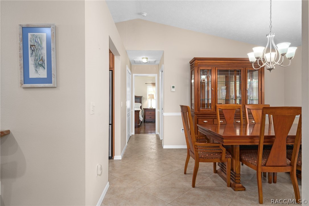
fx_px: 172
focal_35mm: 20
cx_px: 154
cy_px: 103
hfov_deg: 84.0
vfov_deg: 61.9
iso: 320
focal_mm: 20
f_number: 8
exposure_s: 1/2.5
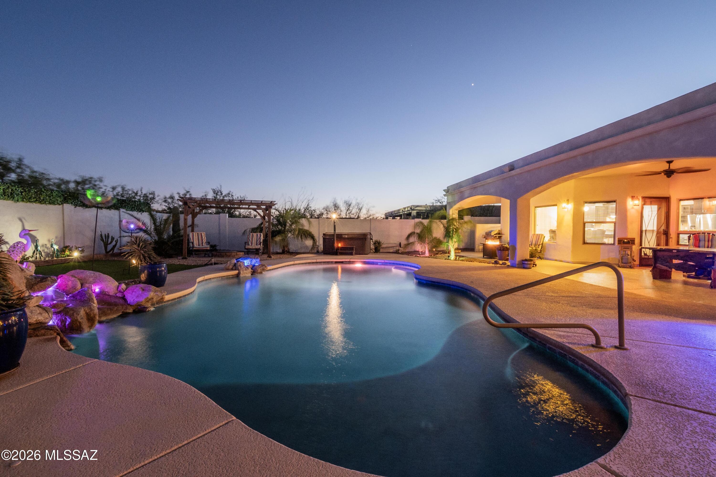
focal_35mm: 15
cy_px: 238
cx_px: 358
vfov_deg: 77.3
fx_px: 298
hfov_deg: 100.4
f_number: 11
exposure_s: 4
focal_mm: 10
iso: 800
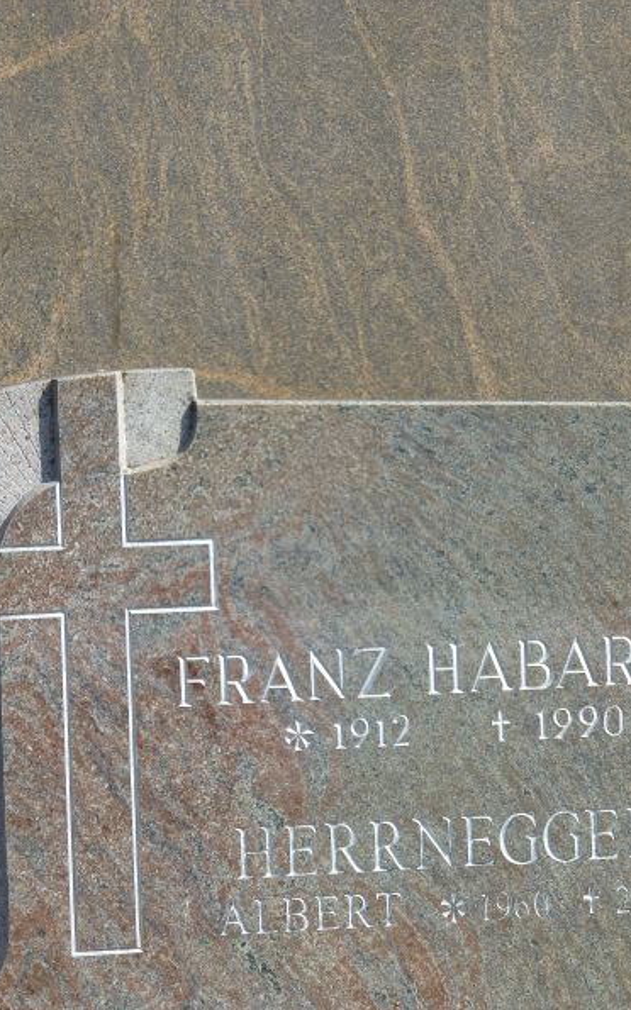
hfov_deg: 10.8
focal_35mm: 121
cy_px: 505
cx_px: 263
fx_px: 3333
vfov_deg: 17.2
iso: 100
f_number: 5.2
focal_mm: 15.1
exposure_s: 1/500
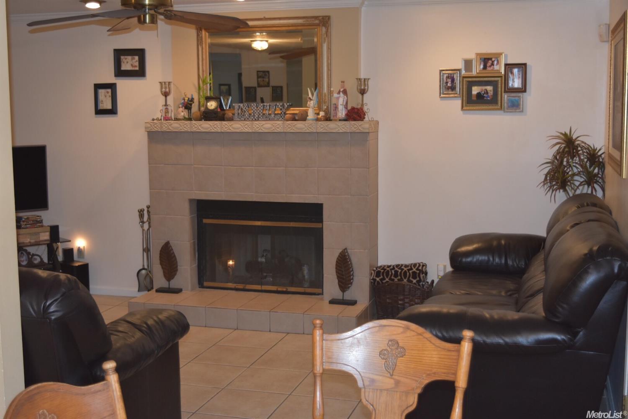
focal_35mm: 48
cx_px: 314
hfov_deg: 41.1
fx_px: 837
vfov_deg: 28.1
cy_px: 210
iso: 900
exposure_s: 1/60
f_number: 4.5
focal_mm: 32
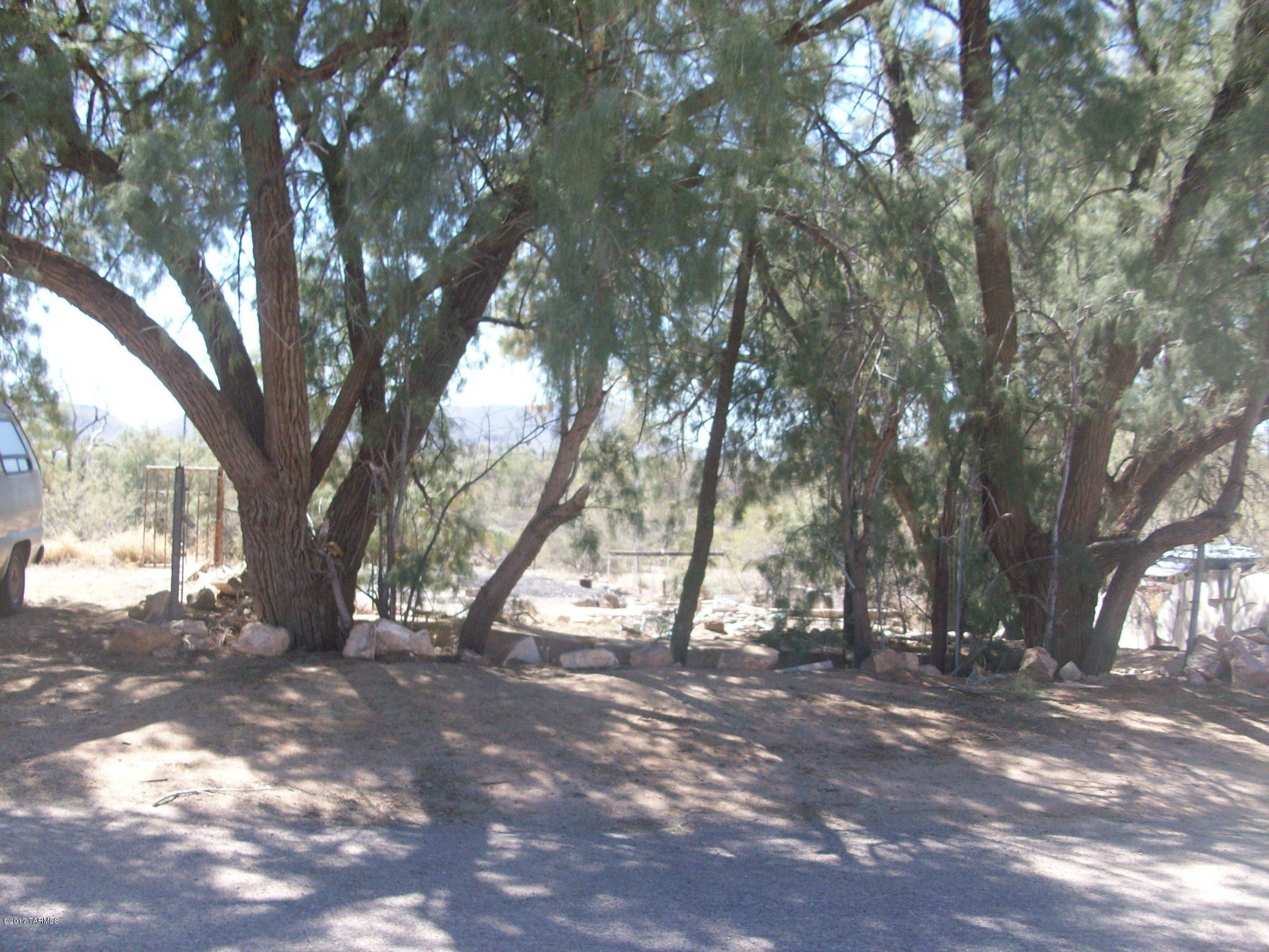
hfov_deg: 54.0
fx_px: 1246
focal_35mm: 34
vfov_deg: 41.8
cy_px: 476
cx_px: 634
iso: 64
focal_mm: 5.7
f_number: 2.8
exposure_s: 1/234
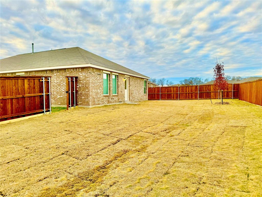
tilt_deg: -2.4
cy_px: 98
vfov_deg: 56.8
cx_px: 131
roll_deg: -0.2
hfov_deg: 71.6
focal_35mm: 24
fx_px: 182
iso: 80
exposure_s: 1/567
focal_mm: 6.86
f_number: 1.78
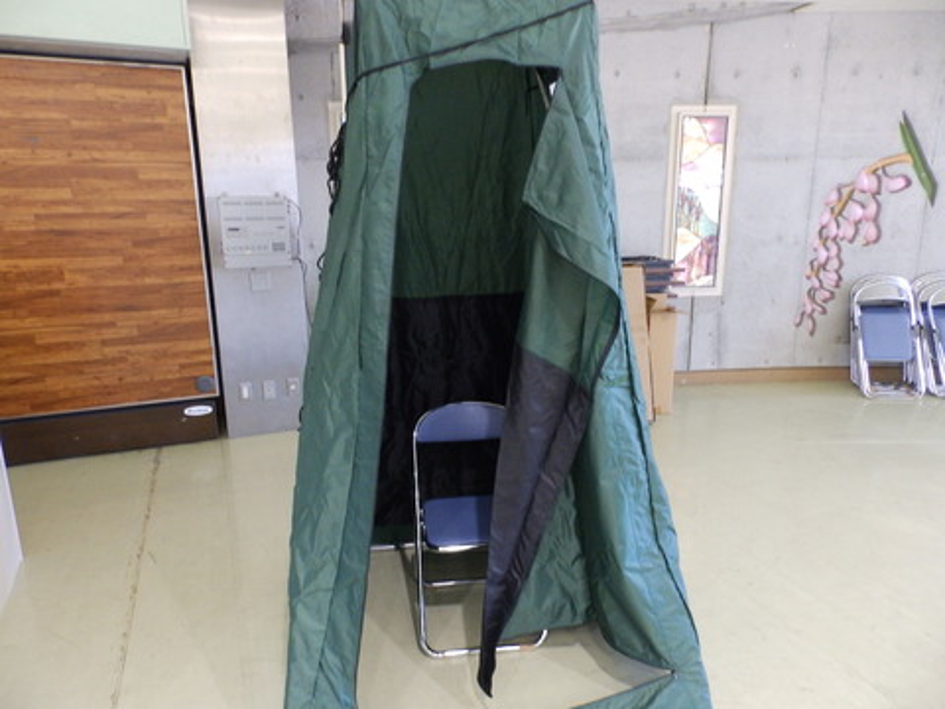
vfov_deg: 61.1
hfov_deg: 76.4
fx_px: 601
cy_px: 354
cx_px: 472
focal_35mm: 22
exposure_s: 1/30
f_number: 3.4
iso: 500
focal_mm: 4
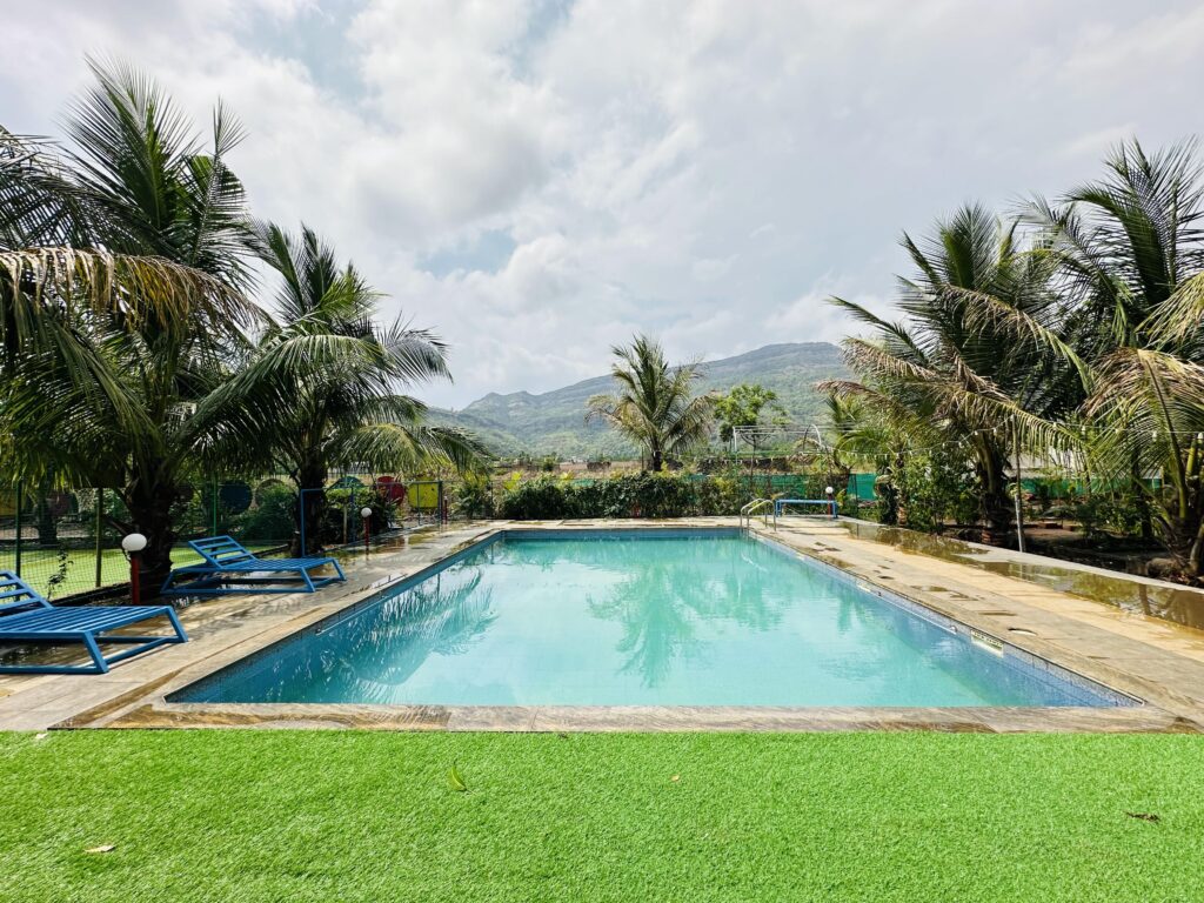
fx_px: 487
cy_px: 452
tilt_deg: +2.4
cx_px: 602
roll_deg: +1.1
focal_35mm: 14
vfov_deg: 85.7
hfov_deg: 102.1
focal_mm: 2.22
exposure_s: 1/3205
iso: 50
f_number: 2.2
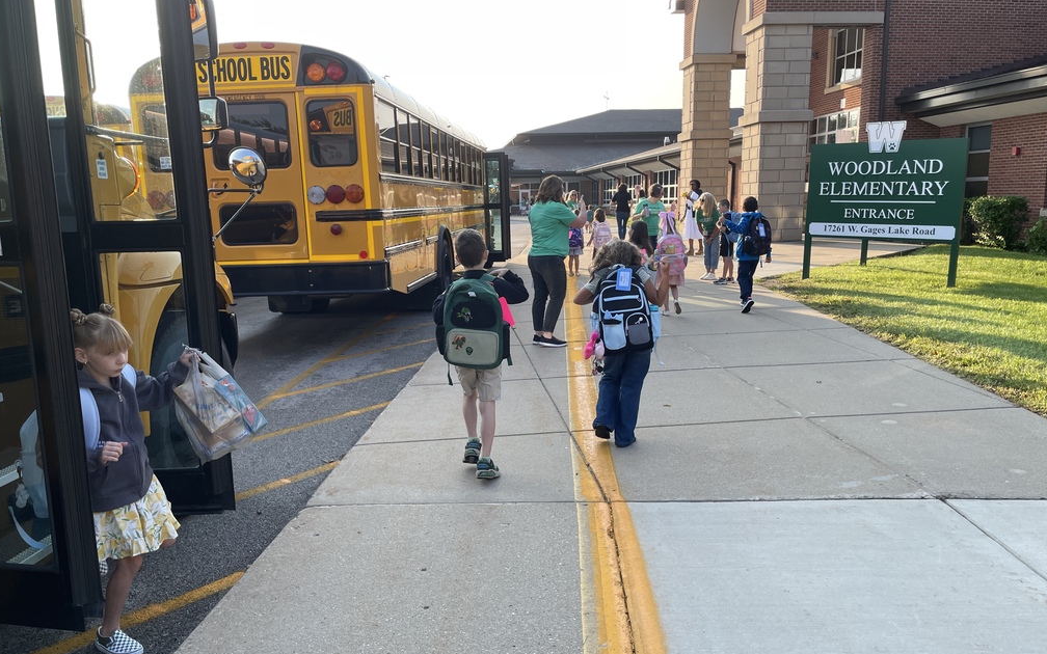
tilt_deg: -10.6
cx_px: 524
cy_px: 346
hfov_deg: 66.5
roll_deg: +1.4
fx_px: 799
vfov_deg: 44.5
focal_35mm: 28
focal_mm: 4.2
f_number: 1.6
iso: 32
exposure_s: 1/764
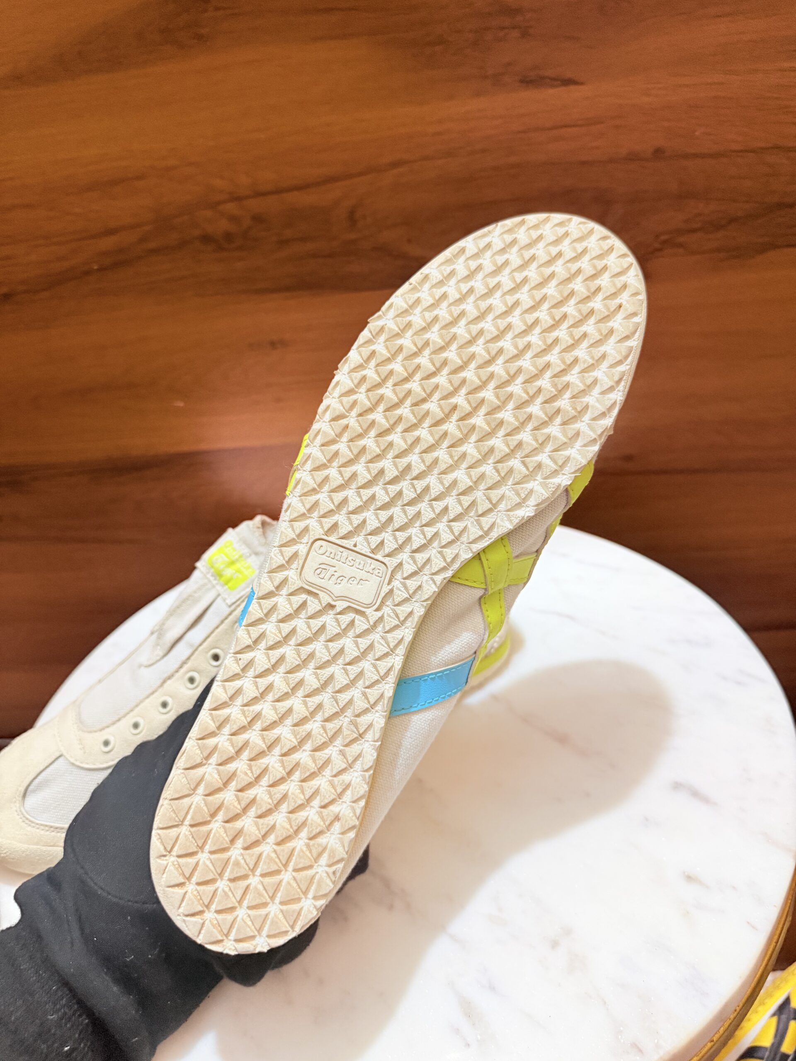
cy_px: 530
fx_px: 736
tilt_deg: -31.7
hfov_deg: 56.8
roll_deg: +6.9
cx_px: 398
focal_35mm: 24
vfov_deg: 71.6
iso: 400
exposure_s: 1/50
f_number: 1.78
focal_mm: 6.76
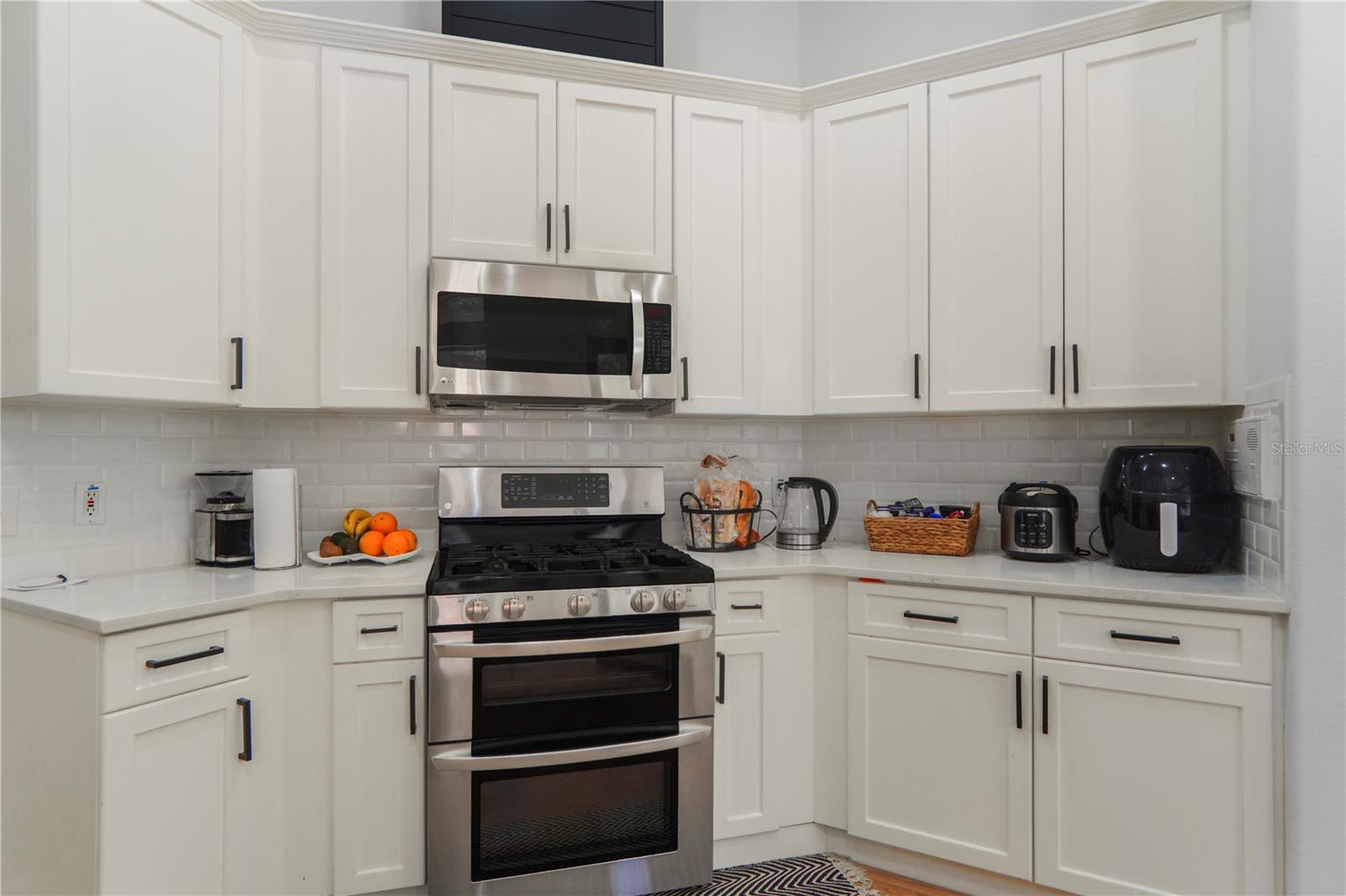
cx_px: 673
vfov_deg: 67.3
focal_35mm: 18
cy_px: 448
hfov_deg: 90.0
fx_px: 673
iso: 100
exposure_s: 1/100
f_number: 3.5
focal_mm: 12
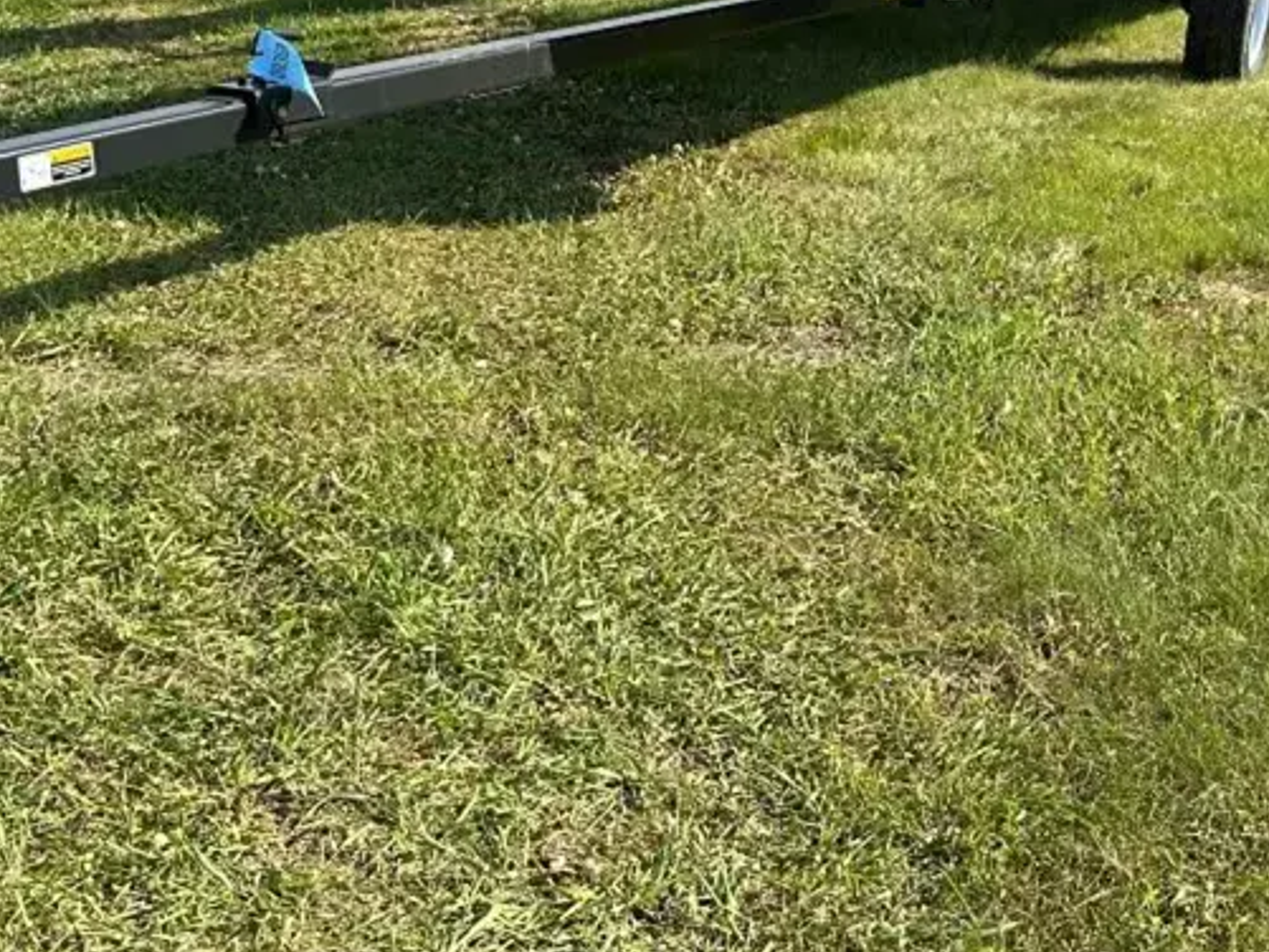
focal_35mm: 46
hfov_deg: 41.2
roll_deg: -2.2
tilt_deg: -22.7
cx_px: 689
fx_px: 1687
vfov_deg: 31.5
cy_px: 392
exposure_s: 1/2410
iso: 80
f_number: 1.78
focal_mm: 6.86
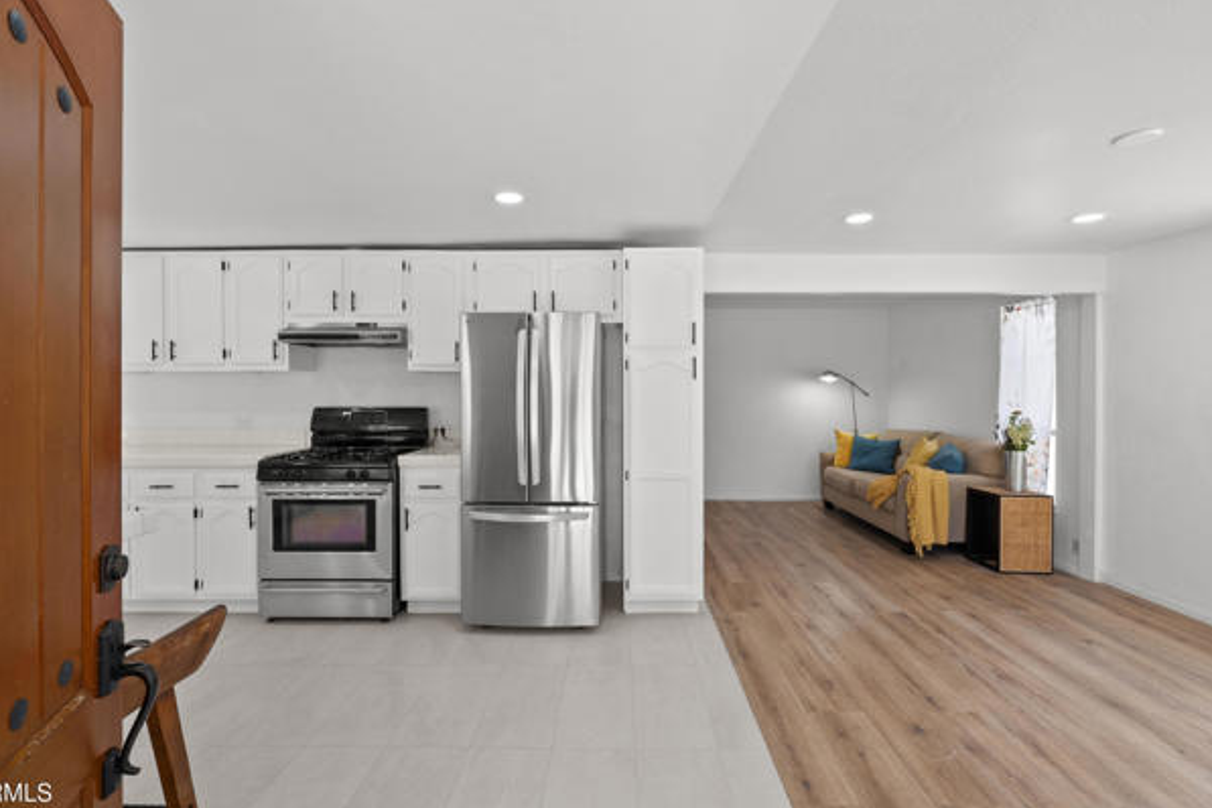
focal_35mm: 15
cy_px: 399
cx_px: 615
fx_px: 505
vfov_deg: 77.3
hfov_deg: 100.4
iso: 250
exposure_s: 1/10
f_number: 9
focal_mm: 14
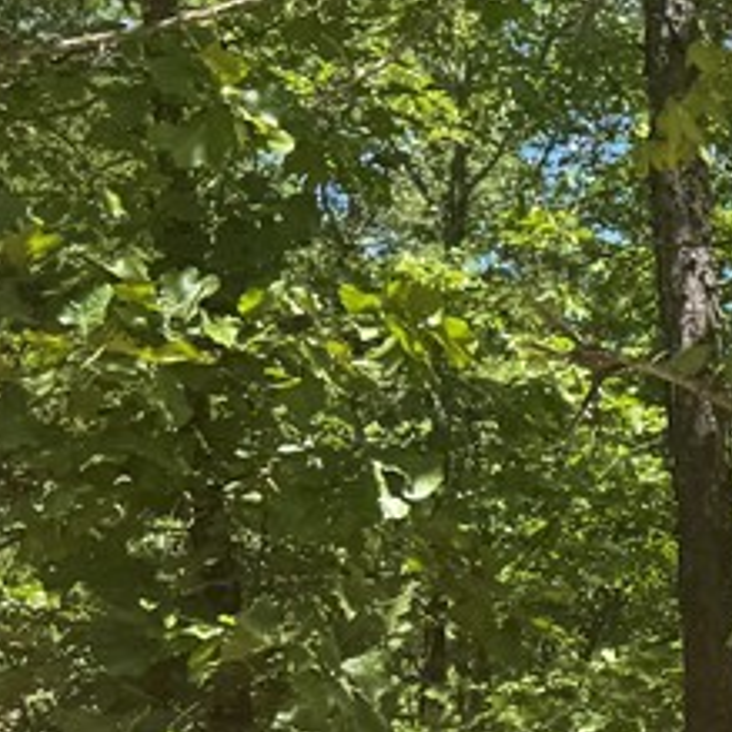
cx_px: 1417
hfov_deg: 14.8
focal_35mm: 99
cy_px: 585
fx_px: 2369
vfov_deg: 17.4
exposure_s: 1/1524
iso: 80
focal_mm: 6.76
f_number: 1.78
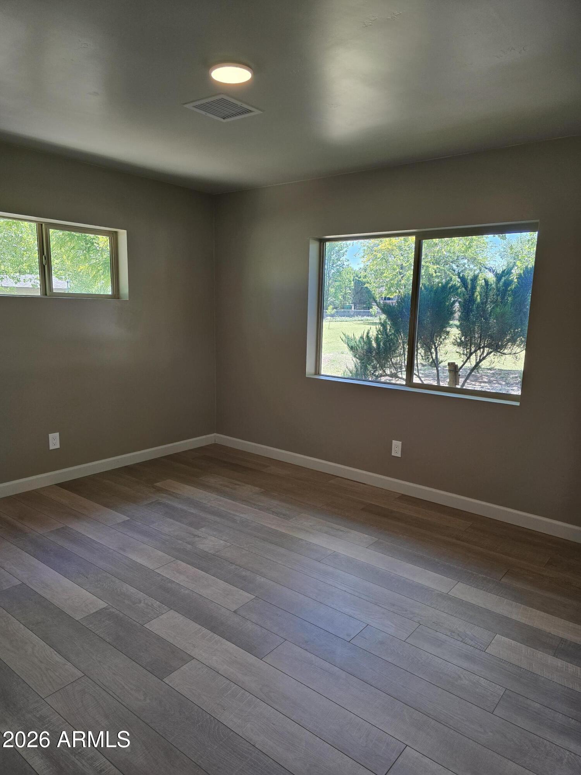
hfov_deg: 58.9
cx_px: 290
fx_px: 515
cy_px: 388
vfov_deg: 73.9
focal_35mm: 23
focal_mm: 6.3
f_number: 1.7
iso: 125
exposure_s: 1/120
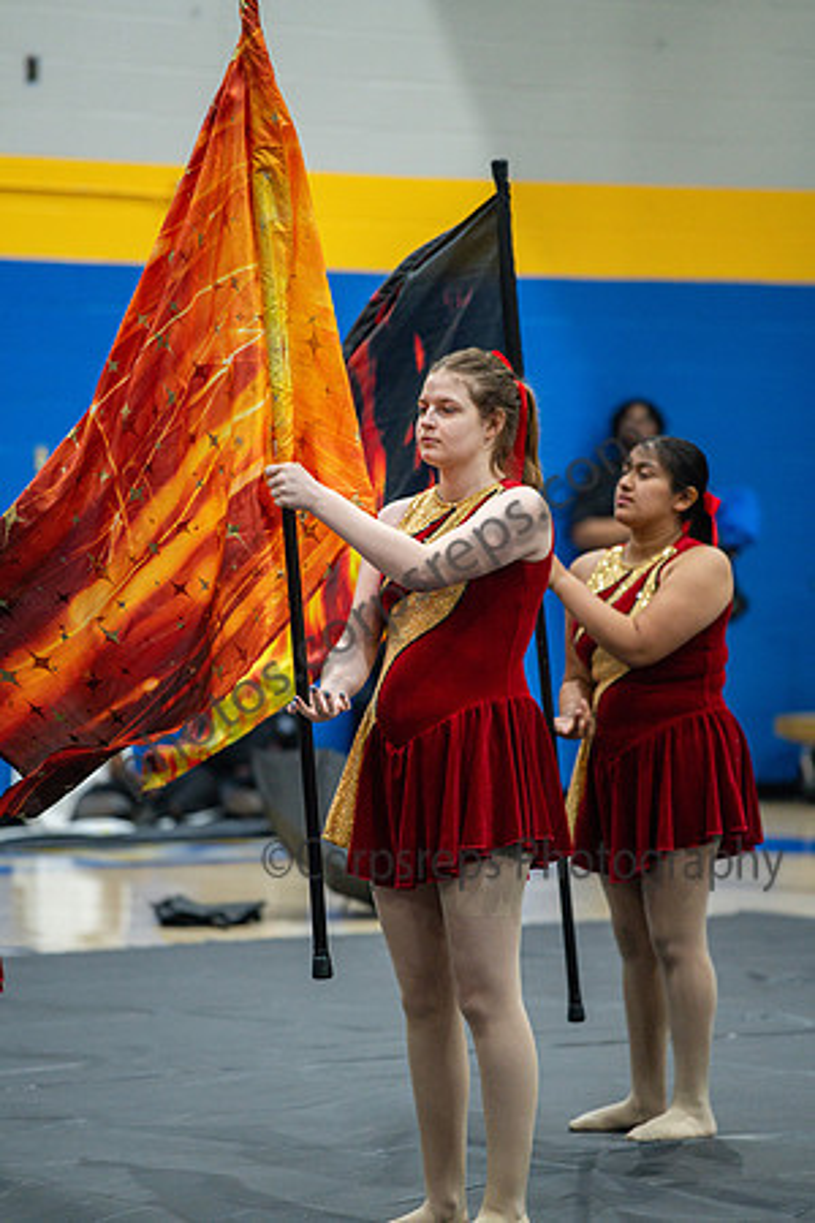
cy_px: 612
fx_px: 6791
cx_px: 408
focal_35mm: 200
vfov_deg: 10.3
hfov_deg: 6.9
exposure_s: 1/500
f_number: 4
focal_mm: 200
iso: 5600
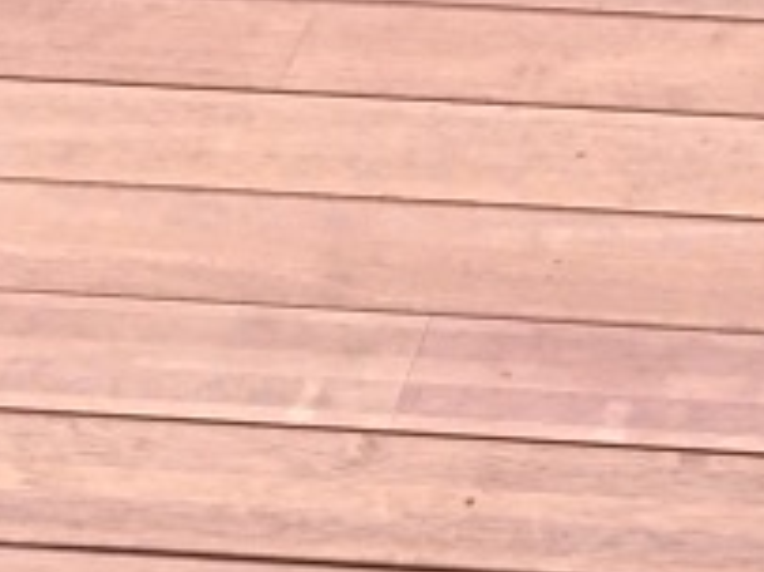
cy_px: 75
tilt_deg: -23.1
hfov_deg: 8.6
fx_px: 5051
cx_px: 813
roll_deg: -0.7
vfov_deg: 6.5
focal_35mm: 229
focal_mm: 4.15
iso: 32
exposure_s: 1/275
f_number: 2.2
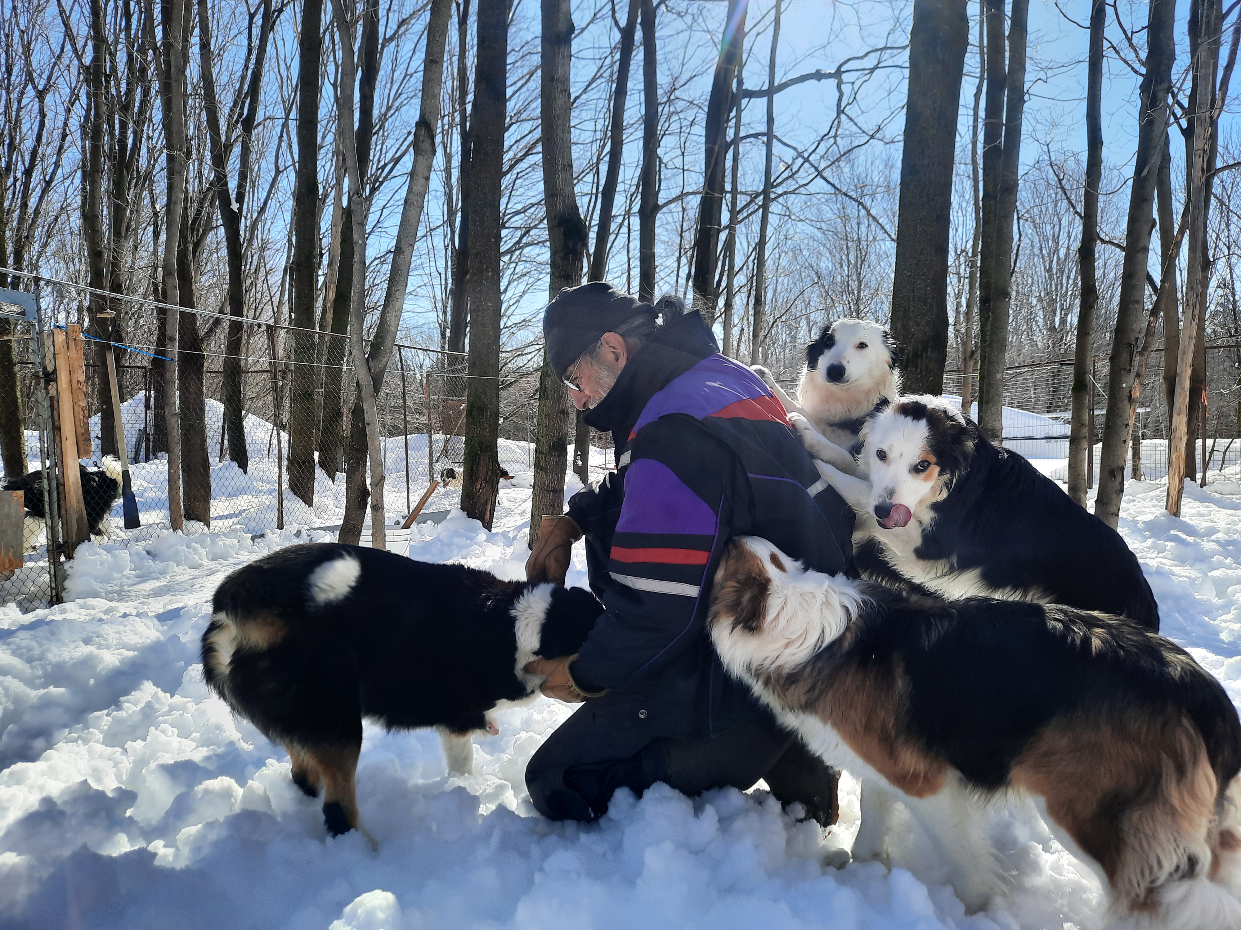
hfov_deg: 69.4
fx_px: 896
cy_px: 465
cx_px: 620
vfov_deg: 54.9
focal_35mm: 25
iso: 32
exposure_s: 1/699
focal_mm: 4.6
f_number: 2
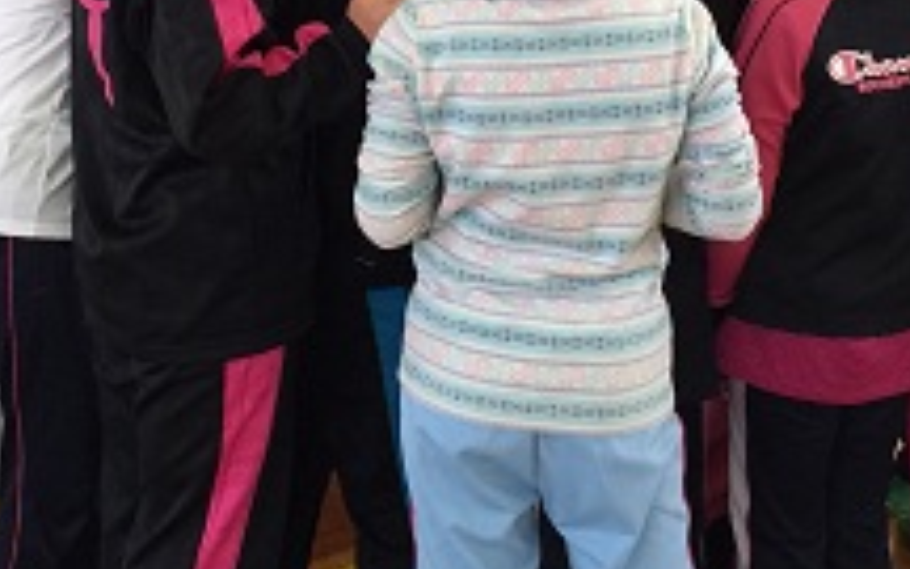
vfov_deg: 17.7
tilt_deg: -7.2
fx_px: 1761
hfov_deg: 29.0
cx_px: 426
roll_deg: -0.4
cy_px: -70
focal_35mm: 71
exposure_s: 1/33
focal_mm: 4.15
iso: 64
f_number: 2.2
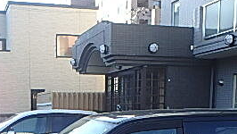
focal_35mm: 55
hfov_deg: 36.5
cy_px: 161
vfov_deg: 20.5
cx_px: 45
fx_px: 346
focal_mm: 3.7
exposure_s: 1/320
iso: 125
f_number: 3.5
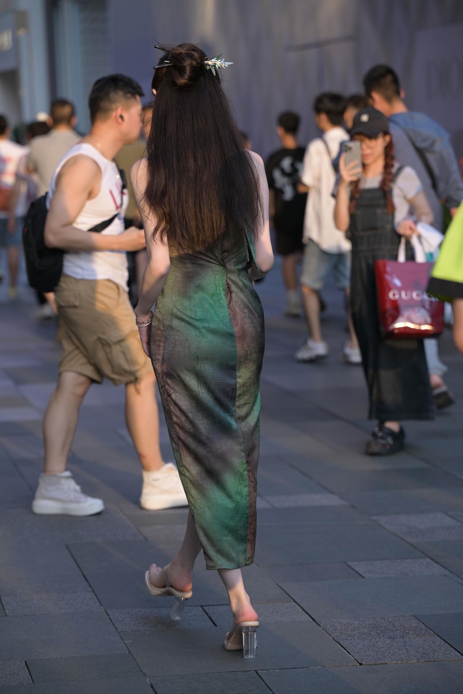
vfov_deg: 17.8
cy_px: 347
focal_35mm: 115
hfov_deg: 11.9
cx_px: 232
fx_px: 2218
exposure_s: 1/640
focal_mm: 115
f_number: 4
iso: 400
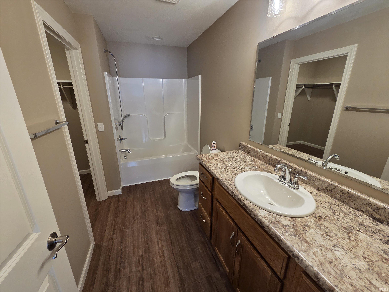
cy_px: 146
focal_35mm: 13
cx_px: 194
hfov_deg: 106.2
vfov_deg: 89.9
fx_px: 146
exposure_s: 1/60
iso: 160
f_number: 2.2
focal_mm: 2.2
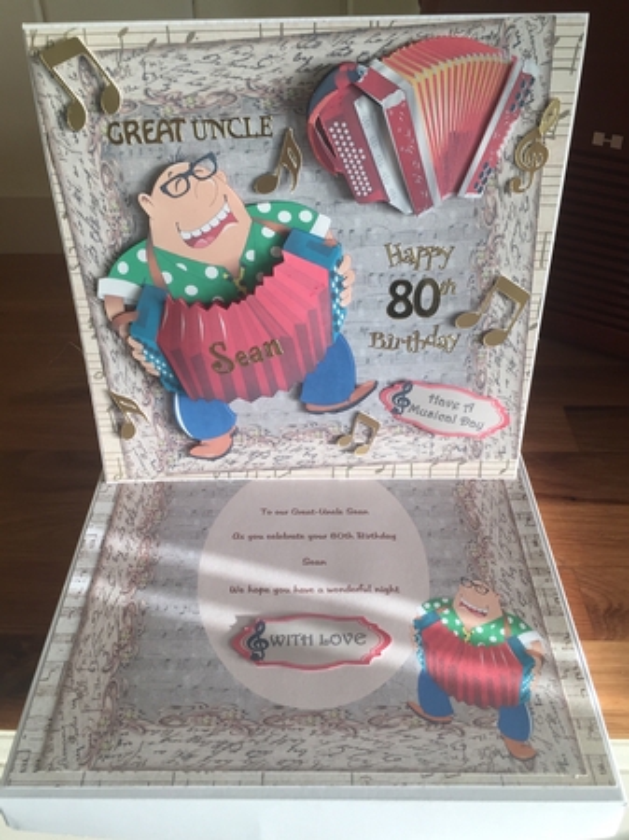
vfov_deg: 61.7
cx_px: 314
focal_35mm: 29
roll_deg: +0.9
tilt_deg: -37.7
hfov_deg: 48.2
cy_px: 420
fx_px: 703
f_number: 2.2
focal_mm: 4.15
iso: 50
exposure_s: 1/100
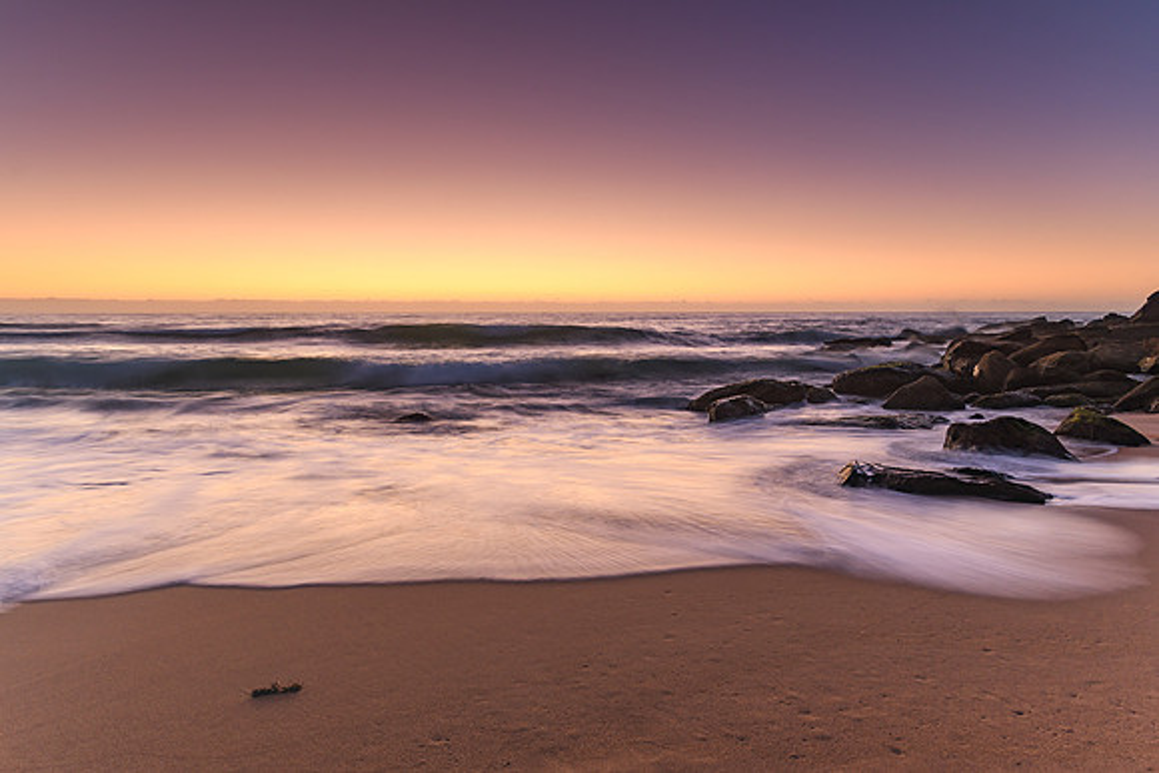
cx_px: 580
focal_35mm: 24
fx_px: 781
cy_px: 386
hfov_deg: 73.1
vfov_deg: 52.7
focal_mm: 16
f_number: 8
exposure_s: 1
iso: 100
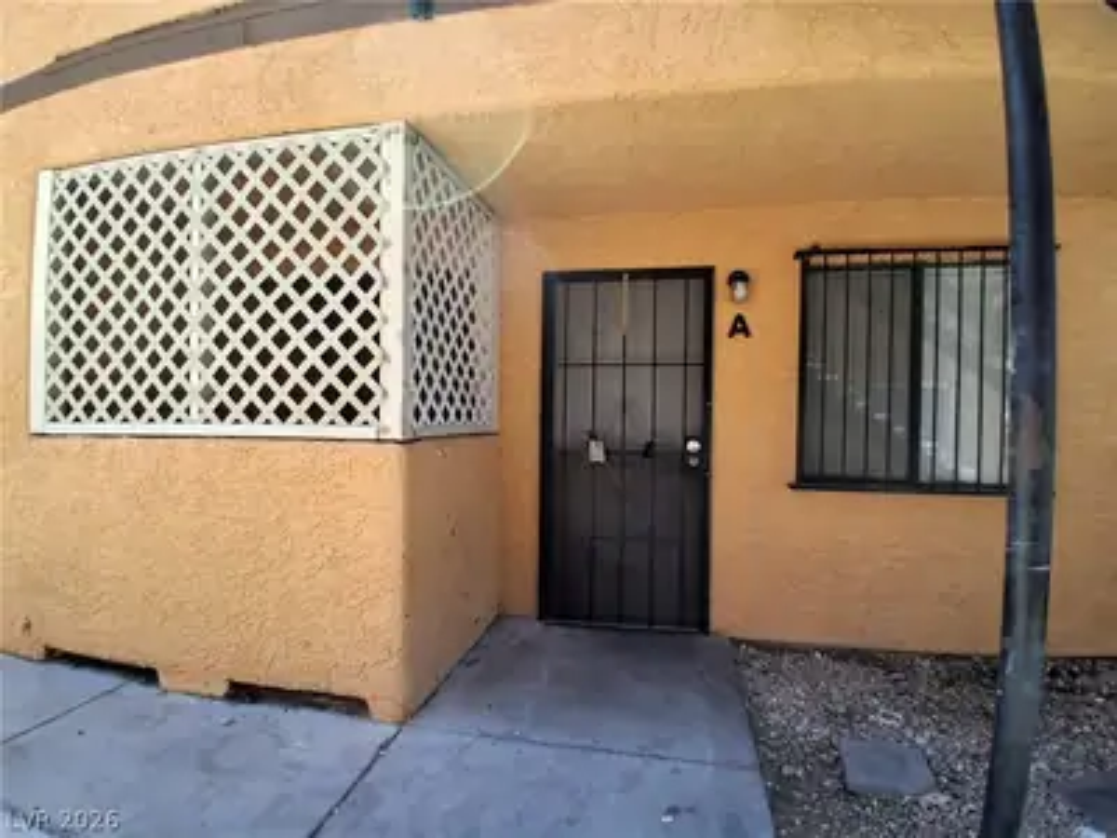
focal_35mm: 17
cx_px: 558
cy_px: 419
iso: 50
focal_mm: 1.4
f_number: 2.2
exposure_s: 1/225
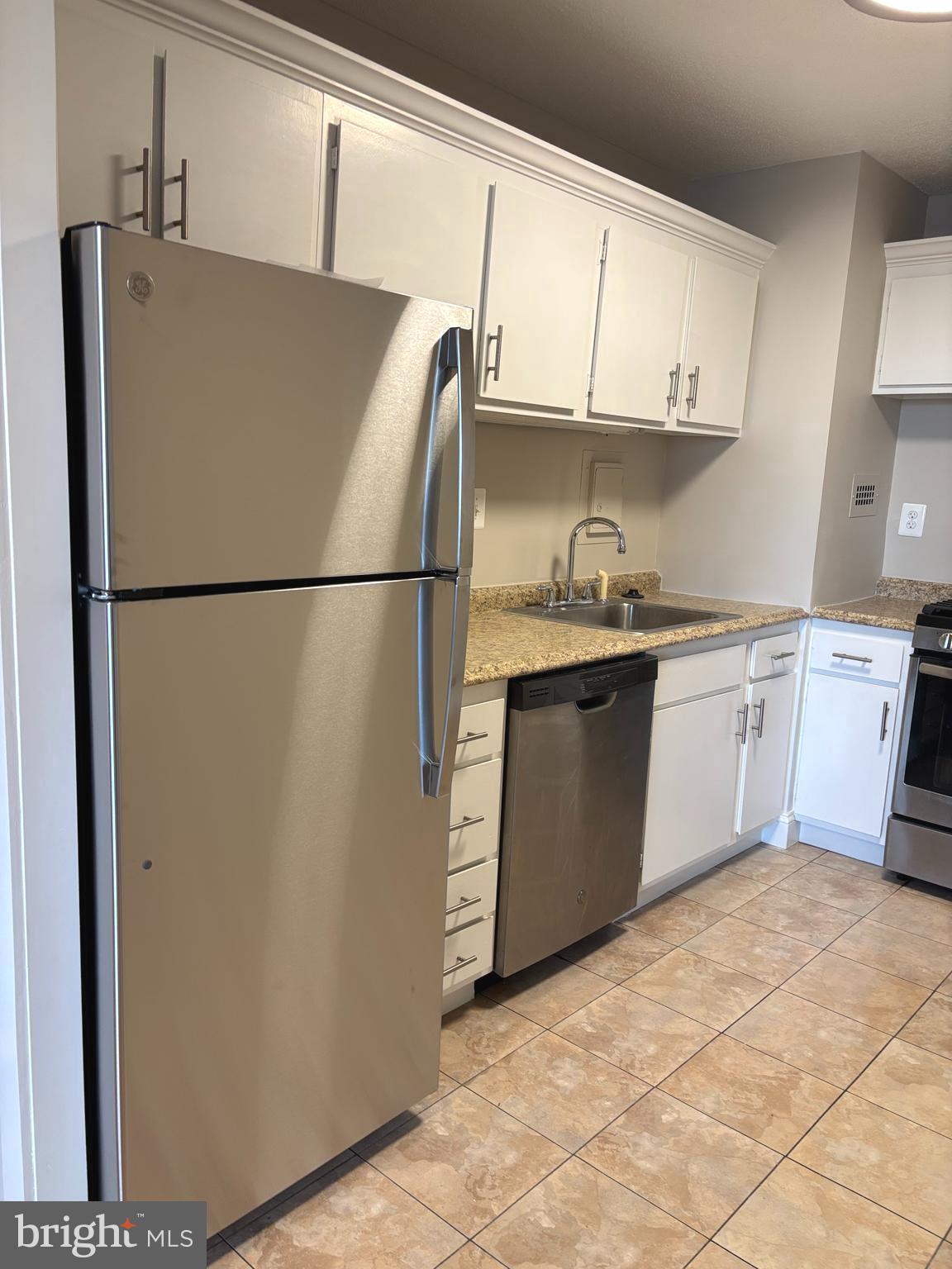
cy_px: 634
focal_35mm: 26
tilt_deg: -9.0
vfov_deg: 67.3
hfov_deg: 53.1
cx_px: 476
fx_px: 953
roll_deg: -2.6
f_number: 1.6
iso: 100
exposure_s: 1/60
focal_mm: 5.96
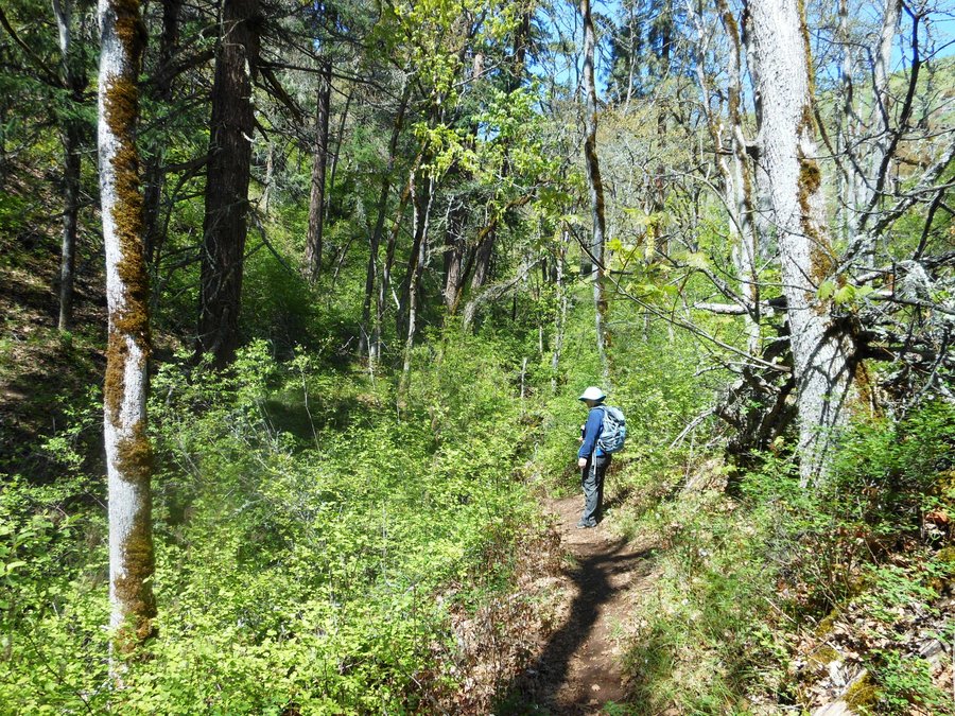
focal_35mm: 25
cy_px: 358
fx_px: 690
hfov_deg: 69.4
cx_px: 478
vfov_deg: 54.9
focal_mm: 4.5
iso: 80
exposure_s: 1/320
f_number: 3.2
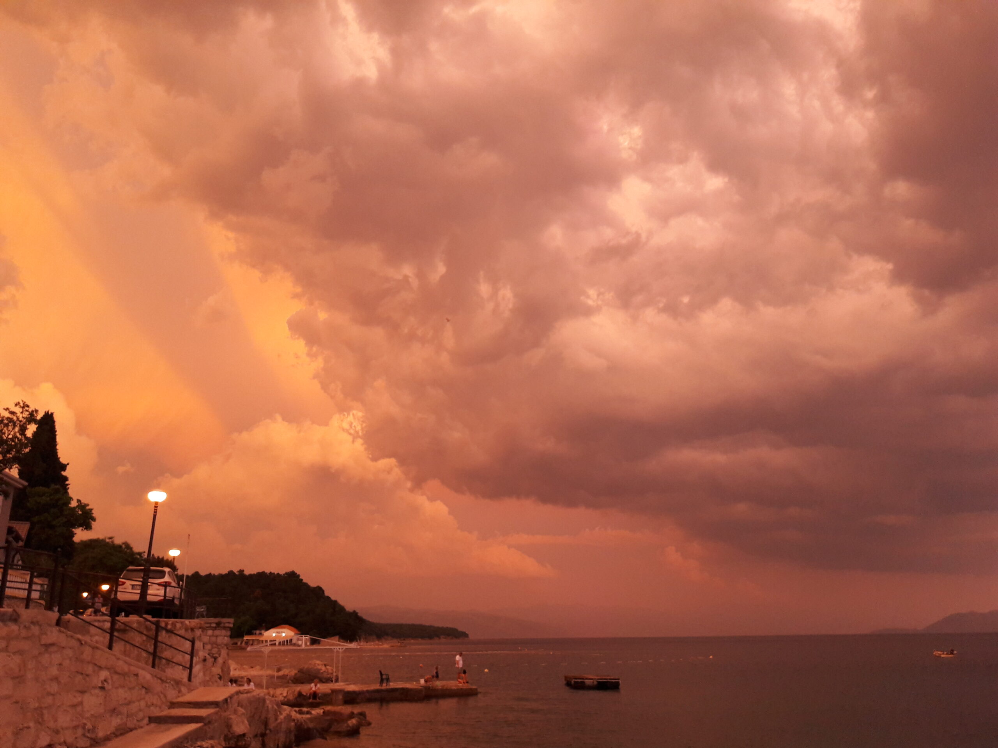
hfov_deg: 63.4
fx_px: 807
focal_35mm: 28
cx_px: 499
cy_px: 374
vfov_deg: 49.7
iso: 100
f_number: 1.9
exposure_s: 1/33
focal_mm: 3.7
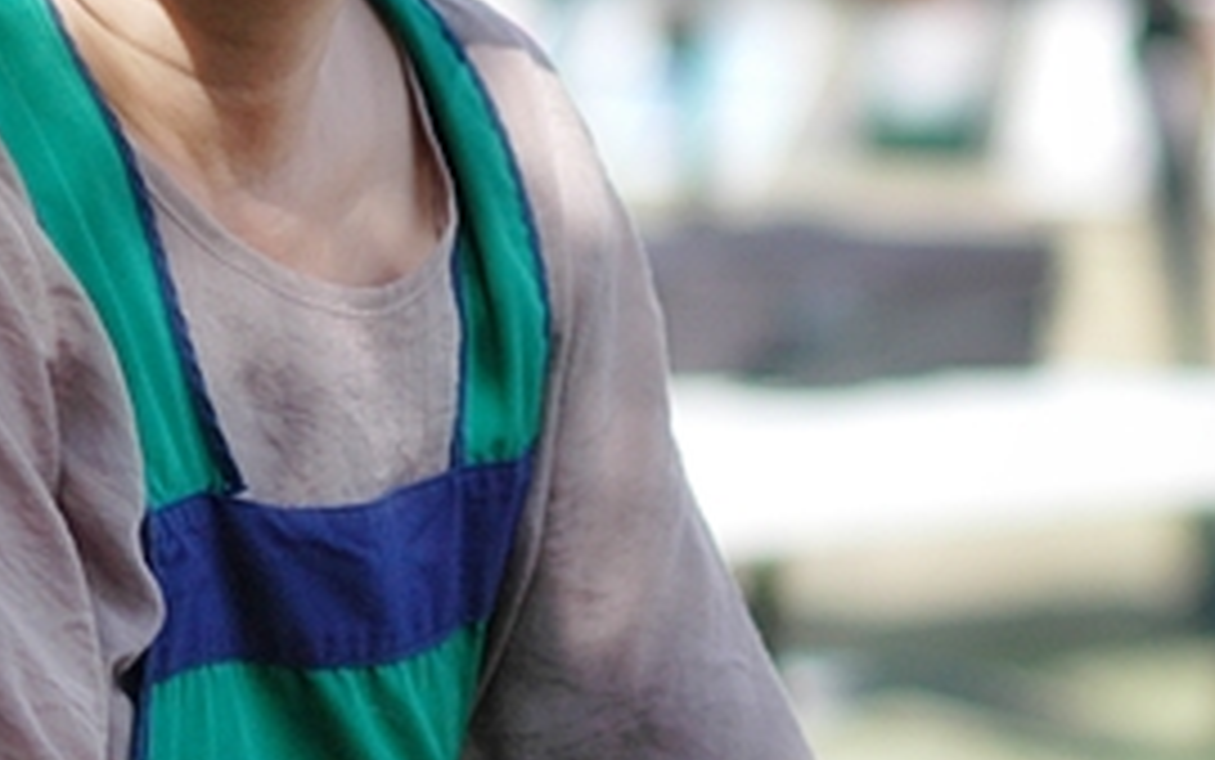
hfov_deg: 5.5
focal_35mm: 385
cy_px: 189
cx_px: 333
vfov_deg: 3.4
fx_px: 12737
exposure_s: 1/4000
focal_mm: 85
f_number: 2.2
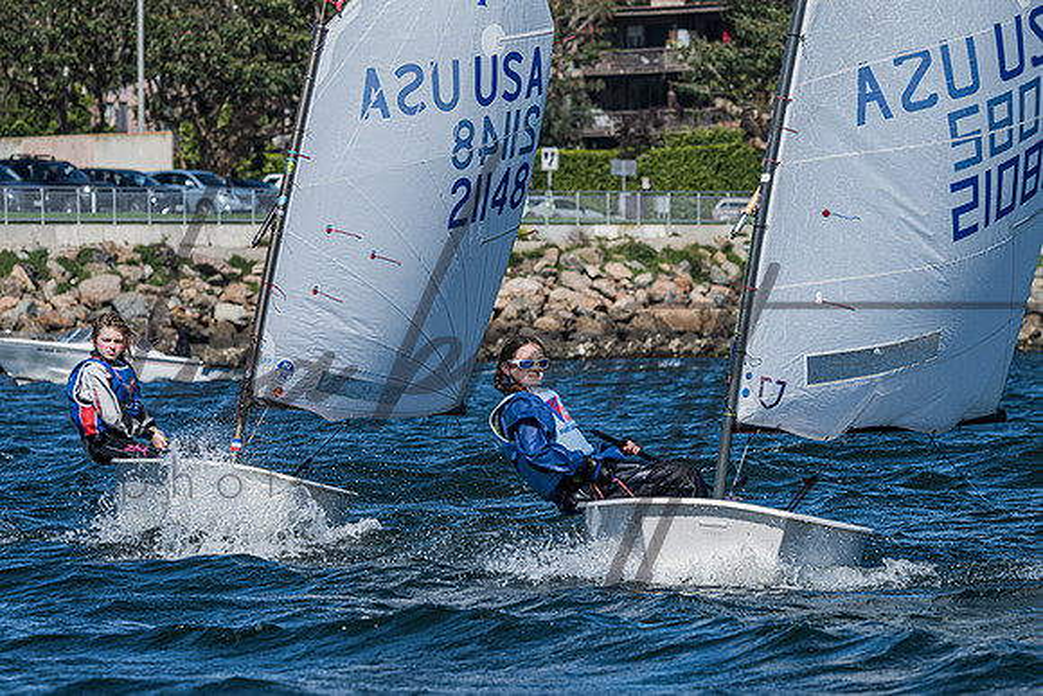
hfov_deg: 8.4
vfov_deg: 5.6
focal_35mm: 245
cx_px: 510
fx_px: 7105
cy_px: 422
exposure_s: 1/1000
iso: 320
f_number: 9
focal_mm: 190
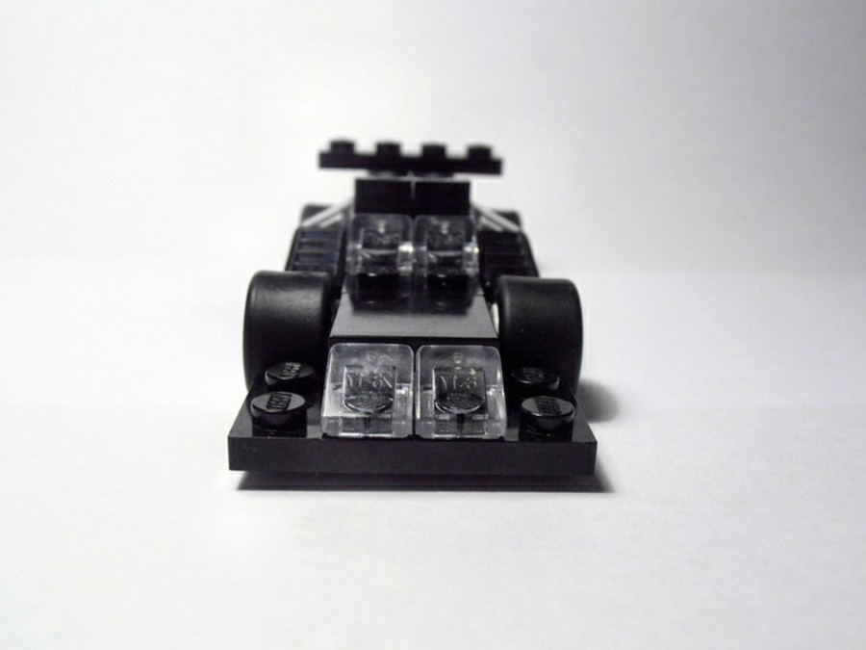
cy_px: 325
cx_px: 433
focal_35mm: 37
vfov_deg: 38.7
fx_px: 926
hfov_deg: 50.1
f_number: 3.9
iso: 80
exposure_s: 1/50
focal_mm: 6.61
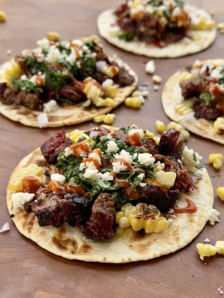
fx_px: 414
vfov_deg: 39.7
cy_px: 149
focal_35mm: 48
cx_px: 112
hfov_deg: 30.3
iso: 64
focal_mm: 6.76
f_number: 1.78
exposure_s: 1/917
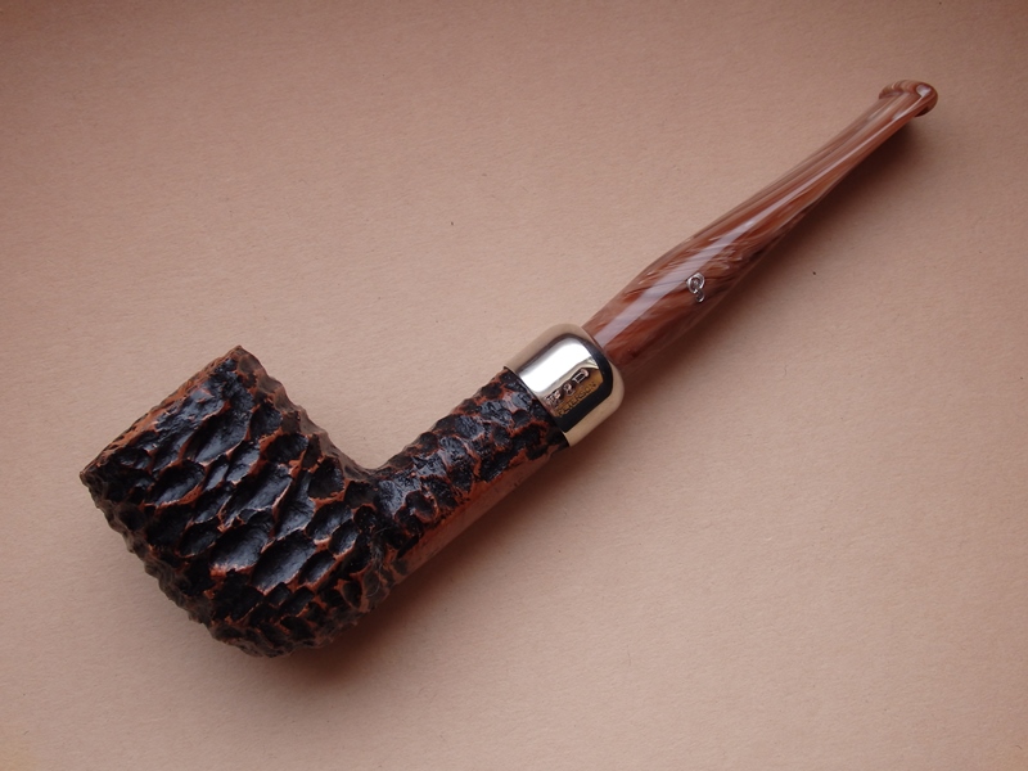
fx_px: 1455
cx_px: 514
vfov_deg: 29.7
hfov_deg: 38.9
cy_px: 386
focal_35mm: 49
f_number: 4
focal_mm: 8.9
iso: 125
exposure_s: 1/13
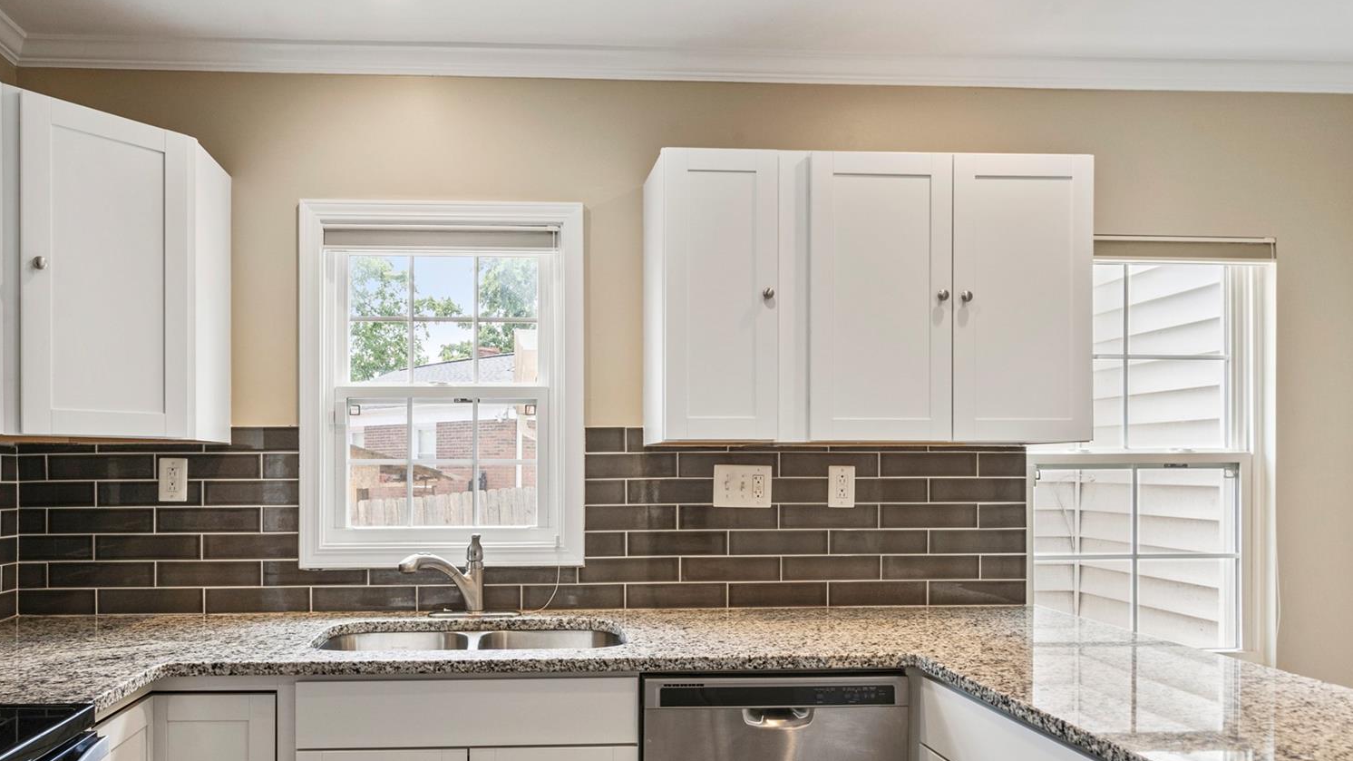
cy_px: 526
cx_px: 545
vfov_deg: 48.4
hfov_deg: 77.8
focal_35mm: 23
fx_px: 825
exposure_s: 1/6
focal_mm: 16
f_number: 11
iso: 160
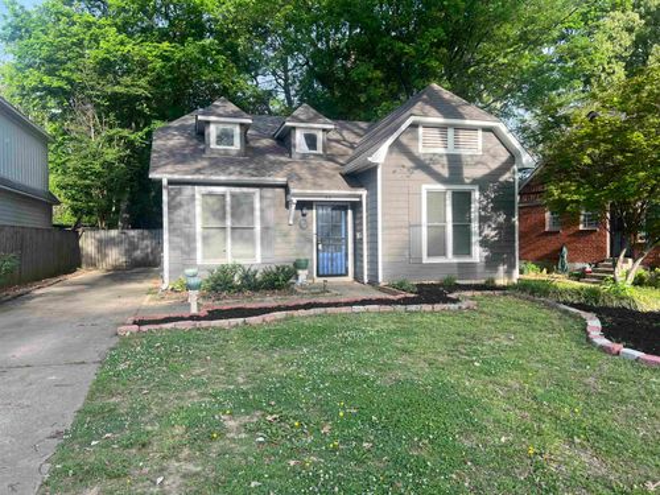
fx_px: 496
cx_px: 330
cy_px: 248
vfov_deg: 53.1
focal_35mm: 26
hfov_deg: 67.3
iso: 50
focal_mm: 5.7
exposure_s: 1/780
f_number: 1.5
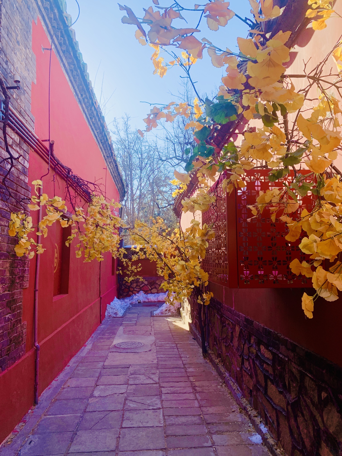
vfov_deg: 67.3
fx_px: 343
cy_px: 228
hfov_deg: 53.1
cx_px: 171
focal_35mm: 26
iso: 25
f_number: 1.8
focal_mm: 4.25
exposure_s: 1/711
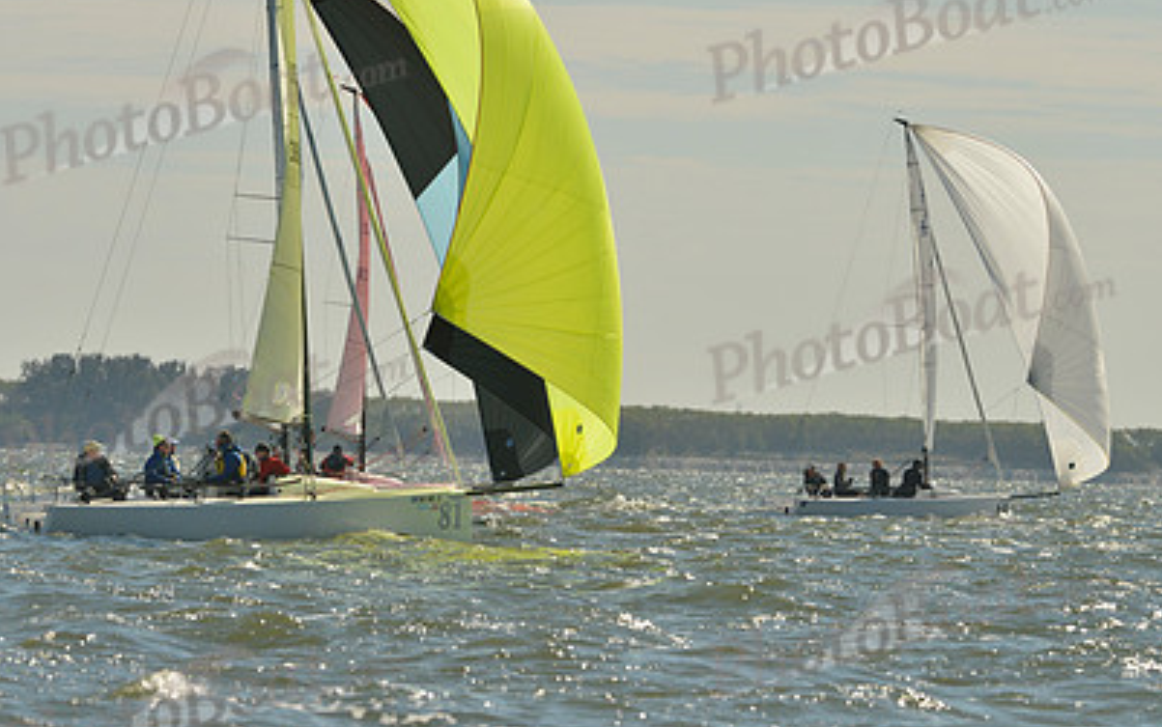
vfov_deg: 3.4
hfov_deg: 5.5
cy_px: 219
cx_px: 559
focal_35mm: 383
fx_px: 12134
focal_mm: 260
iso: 200
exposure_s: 1/1000
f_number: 8
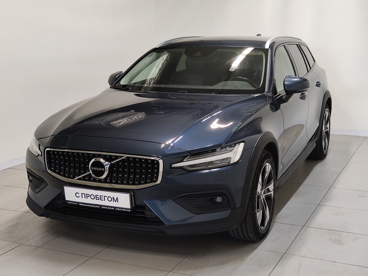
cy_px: 138
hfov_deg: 37.5
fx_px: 542
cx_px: 184
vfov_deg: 28.6
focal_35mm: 51
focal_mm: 4.74
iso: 230
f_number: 1.79
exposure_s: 1/50
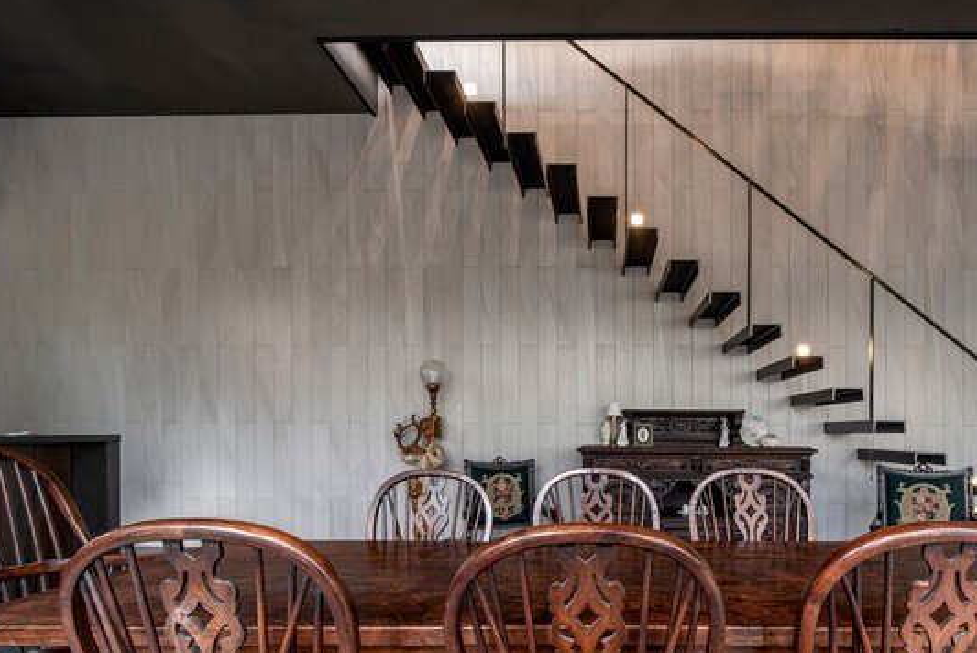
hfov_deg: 89.2
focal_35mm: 18
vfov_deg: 65.2
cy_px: 449
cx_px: 566
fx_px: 489
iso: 100
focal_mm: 12
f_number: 5.6
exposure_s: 1
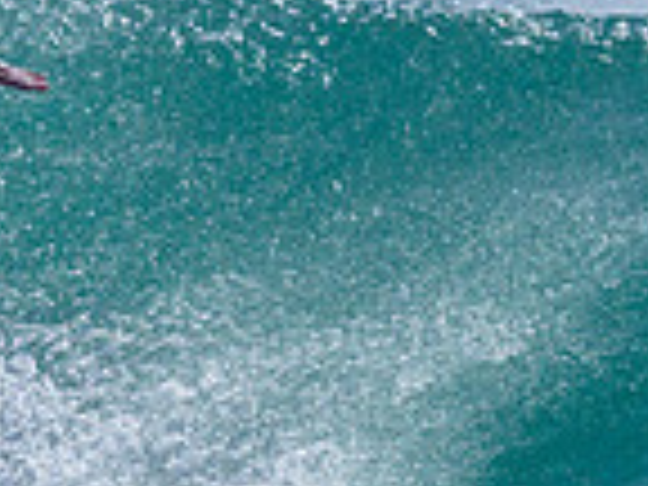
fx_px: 74186
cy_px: 531
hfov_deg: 0.5
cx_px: -67
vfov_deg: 0.4
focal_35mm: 3963
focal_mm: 800
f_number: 6.3
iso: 1600
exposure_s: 1/2000
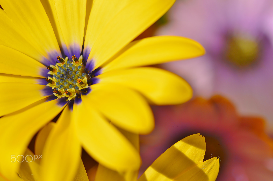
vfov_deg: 16.5
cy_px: 90
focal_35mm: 82
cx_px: 136
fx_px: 625
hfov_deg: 24.6
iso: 100
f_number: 7.1
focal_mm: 55
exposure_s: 1/640
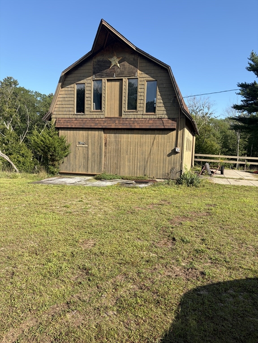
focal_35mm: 26
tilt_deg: -5.6
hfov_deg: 53.1
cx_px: 129
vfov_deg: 67.3
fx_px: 258
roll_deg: -1.5
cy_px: 172
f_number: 1.6
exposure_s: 1/2075
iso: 50
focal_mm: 5.96
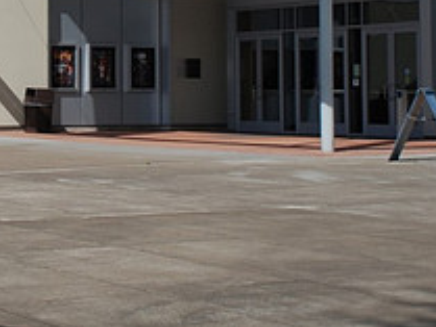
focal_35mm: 124
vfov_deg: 11.8
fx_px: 1567
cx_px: -35
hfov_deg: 15.4
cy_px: -3
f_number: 4.5
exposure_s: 1/2000
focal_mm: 31
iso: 200
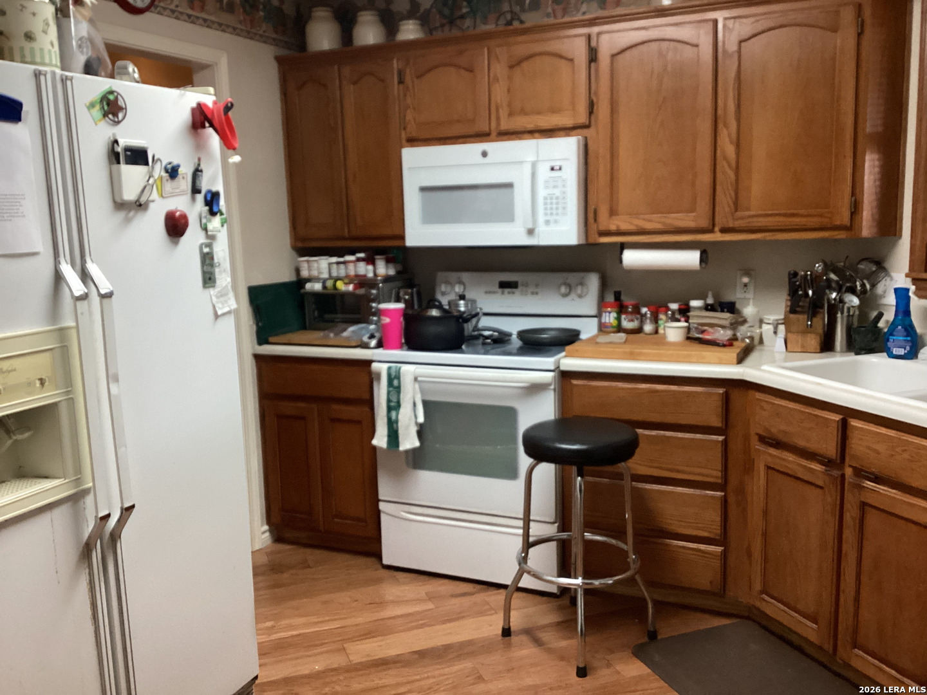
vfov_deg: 45.4
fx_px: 830
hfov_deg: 58.4
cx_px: 464
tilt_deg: -9.9
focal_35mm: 31
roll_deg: +2.2
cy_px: 348
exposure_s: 1/60
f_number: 2.4
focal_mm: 3.3
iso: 320
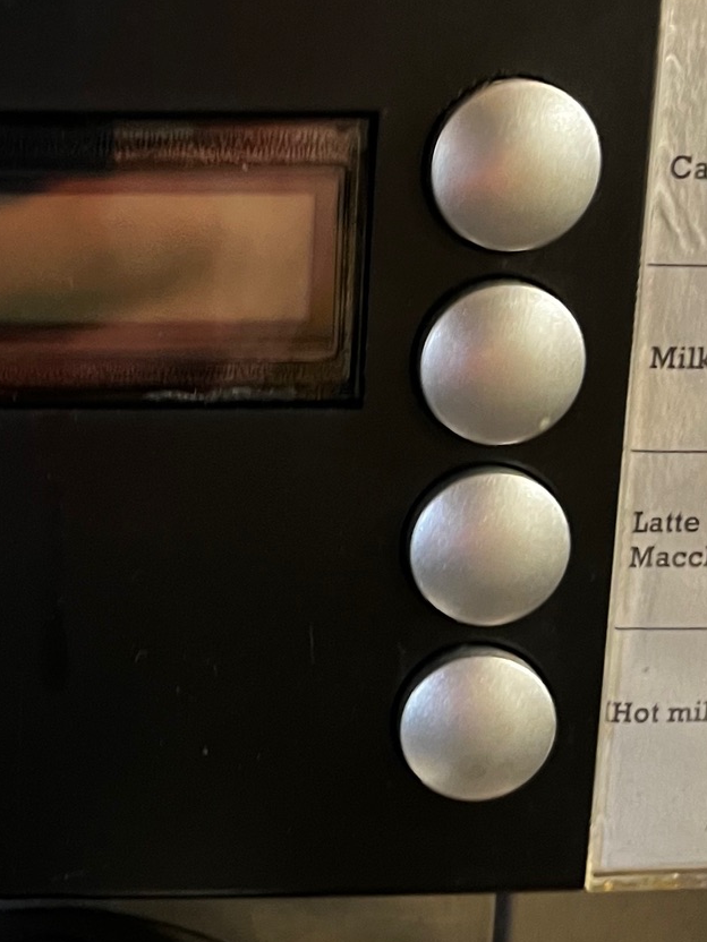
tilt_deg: -14.5
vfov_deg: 30.3
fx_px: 1743
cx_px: 42
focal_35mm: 64
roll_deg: -0.4
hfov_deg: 22.3
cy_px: 431
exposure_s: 1/25
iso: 500
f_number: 1.6
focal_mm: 5.1
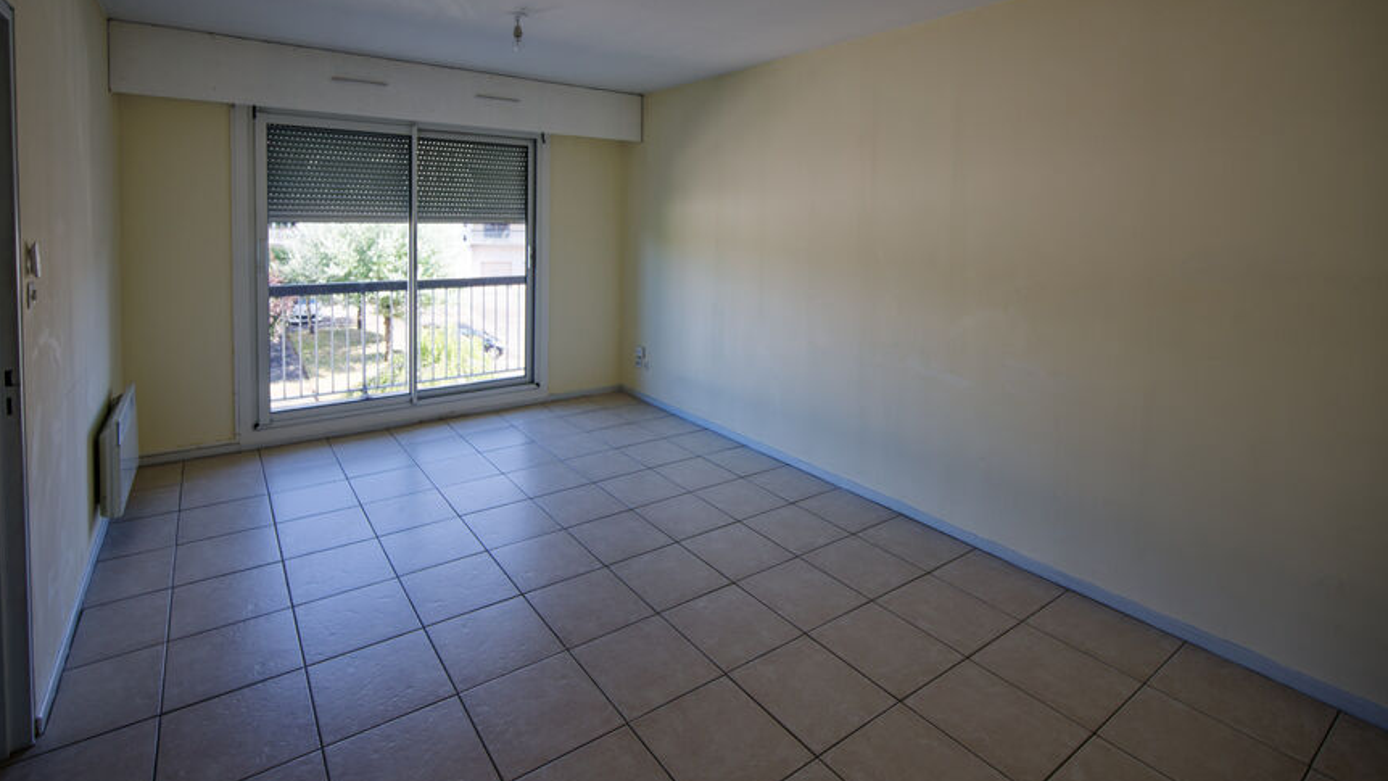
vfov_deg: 62.9
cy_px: 285
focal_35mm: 17
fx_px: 626
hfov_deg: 95.8
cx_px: 647
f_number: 4
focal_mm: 14
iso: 100
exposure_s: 1/100
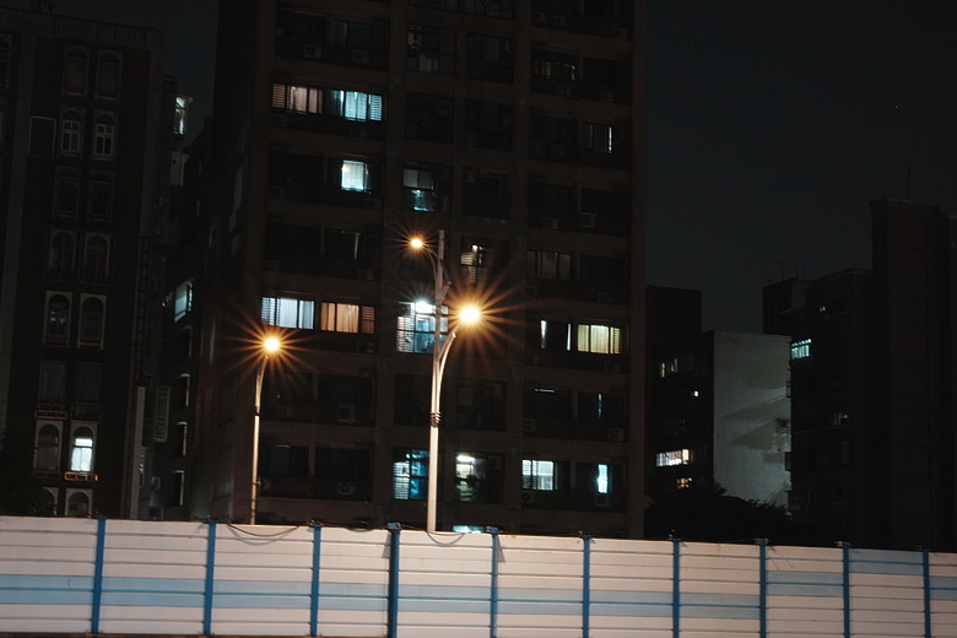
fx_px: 1595
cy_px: 319
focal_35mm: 60
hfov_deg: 33.4
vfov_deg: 22.6
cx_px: 478
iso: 2500
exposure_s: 2
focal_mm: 60
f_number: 22
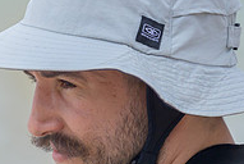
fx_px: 16455
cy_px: 213
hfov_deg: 0.8
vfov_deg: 0.6
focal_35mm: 2424
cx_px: -54
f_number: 6.3
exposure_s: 1/2000
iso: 1000
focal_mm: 800
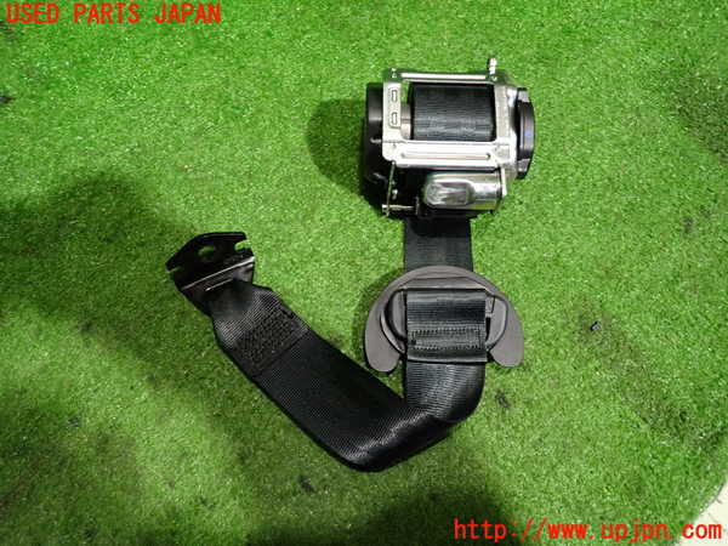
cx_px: 364
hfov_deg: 69.4
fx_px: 526
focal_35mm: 25
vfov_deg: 54.9
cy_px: 273
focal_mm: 4.5
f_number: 2
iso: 640
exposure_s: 1/30
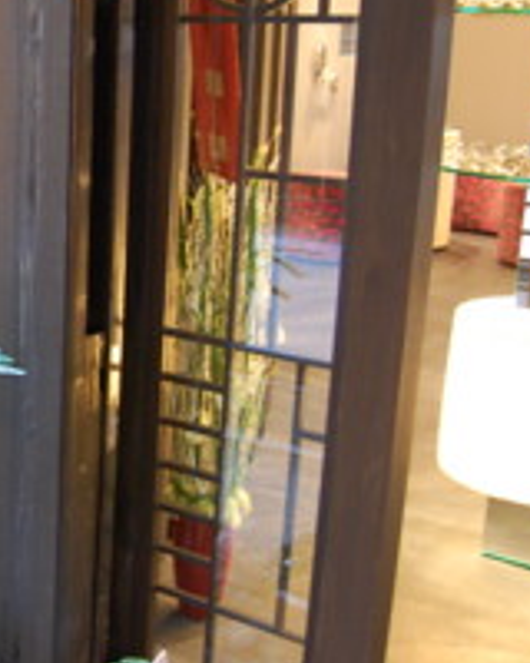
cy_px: 287
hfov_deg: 23.5
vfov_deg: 33.0
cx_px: -162
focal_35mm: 57
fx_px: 1118
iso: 800
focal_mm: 18
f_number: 3.5
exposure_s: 1/8
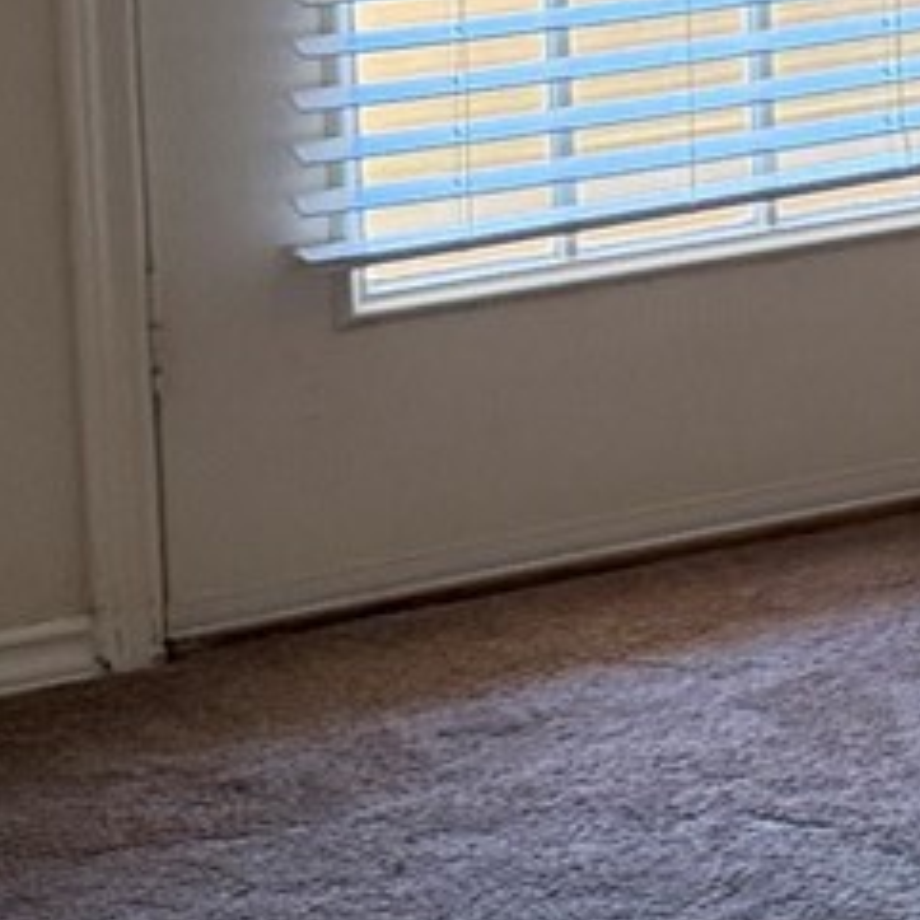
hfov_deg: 8.7
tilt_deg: -6.0
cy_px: -496
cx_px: 2340
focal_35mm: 180
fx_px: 5412
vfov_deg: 9.4
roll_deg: +0.7
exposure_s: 1/120
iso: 320
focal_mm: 6.76
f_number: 1.78
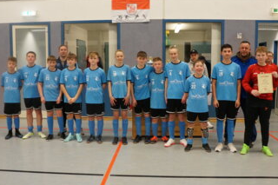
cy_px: 90
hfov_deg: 53.6
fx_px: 275
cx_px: 138
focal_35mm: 36
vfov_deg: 37.2
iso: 3200
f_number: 11
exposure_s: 1/40
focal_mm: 19
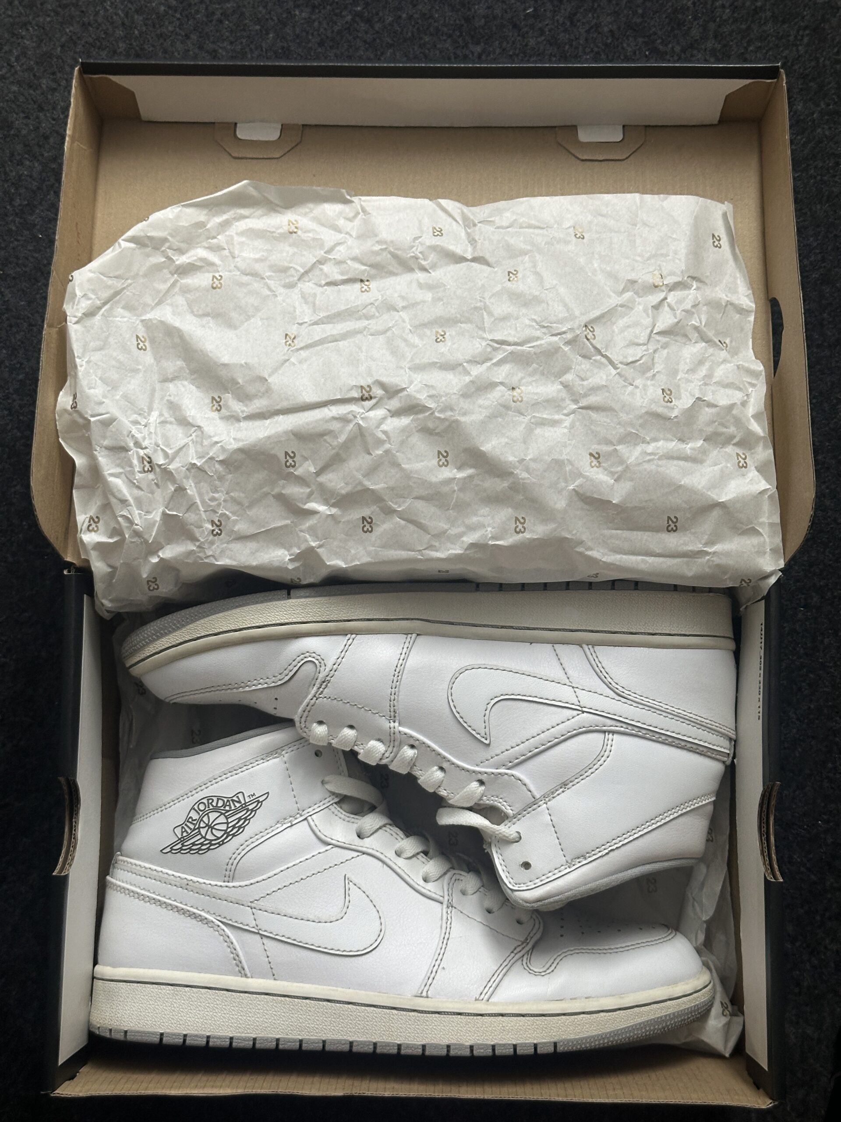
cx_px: 420
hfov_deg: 30.3
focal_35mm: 48
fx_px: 1555
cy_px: 561
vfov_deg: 39.7
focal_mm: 6.86
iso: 125
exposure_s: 1/50
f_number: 1.78
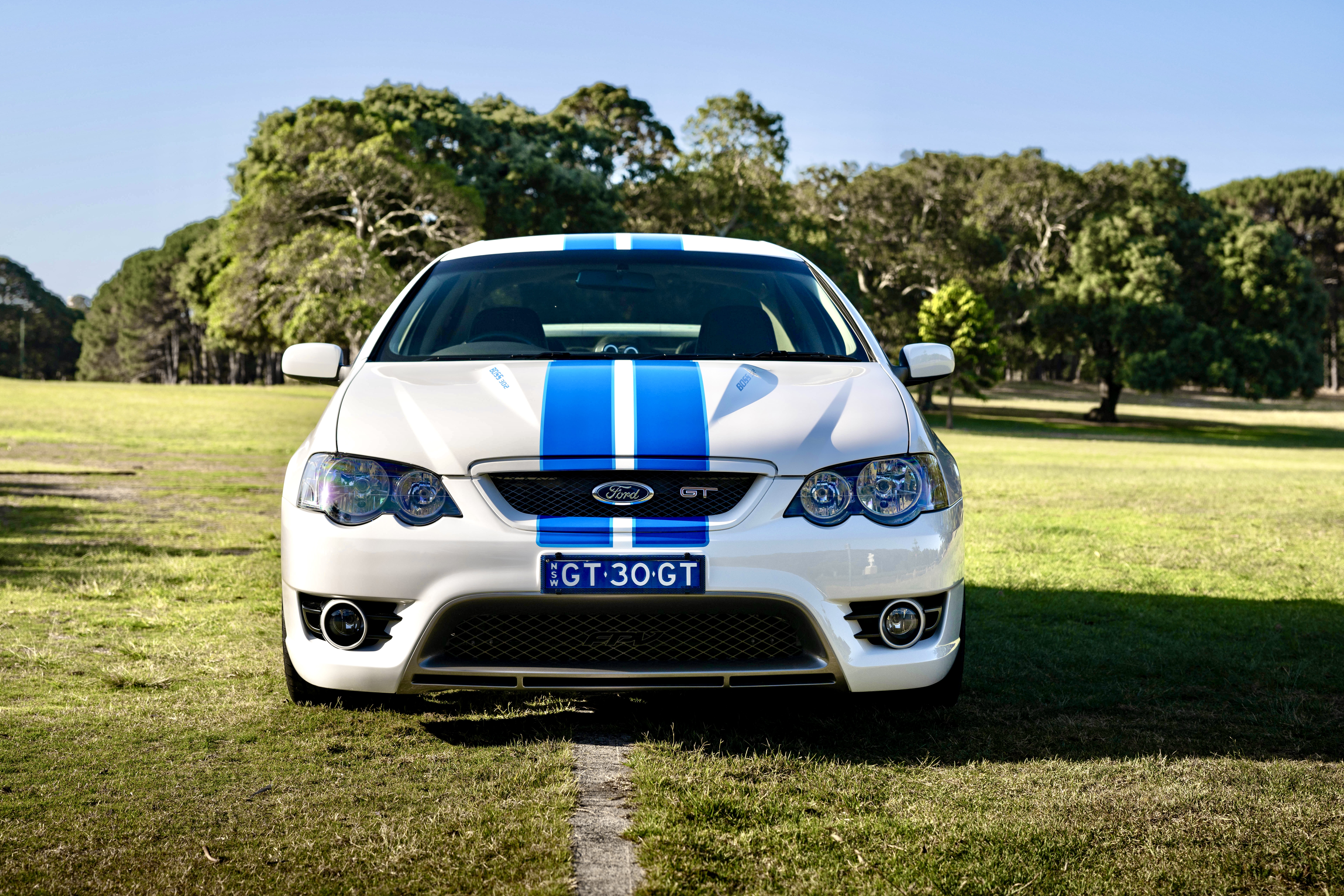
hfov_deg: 36.9
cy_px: 462
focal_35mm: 54
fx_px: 2016
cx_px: 637
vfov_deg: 25.1
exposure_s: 1/500
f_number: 4.5
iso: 80
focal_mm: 50
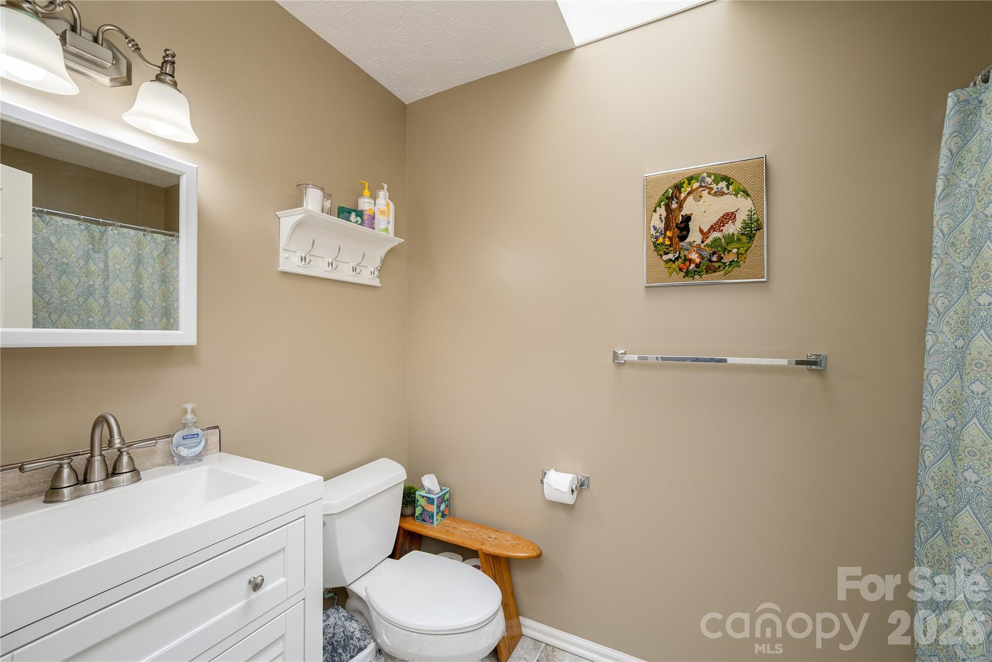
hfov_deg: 104.2
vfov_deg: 81.3
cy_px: 331
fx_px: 386
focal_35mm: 14
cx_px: 496
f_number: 7.1
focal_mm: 14
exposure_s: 1/125
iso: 320
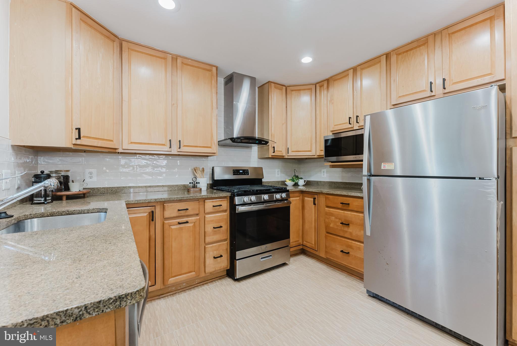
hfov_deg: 101.1
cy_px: 173
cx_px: 258
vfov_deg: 78.2
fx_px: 213
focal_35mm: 15
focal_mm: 14.8
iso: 200
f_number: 9
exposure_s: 1/25
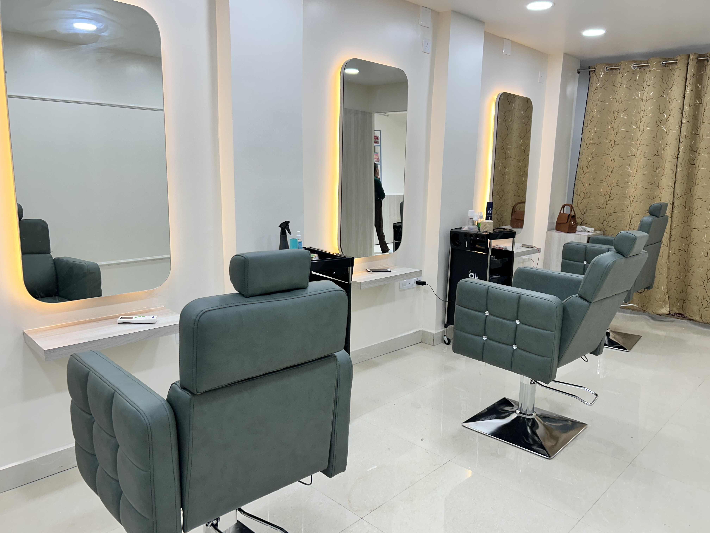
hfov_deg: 67.3
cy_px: 266
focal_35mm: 26
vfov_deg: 53.1
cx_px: 355
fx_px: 533
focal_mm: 5.7
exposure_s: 1/100
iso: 40
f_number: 1.5
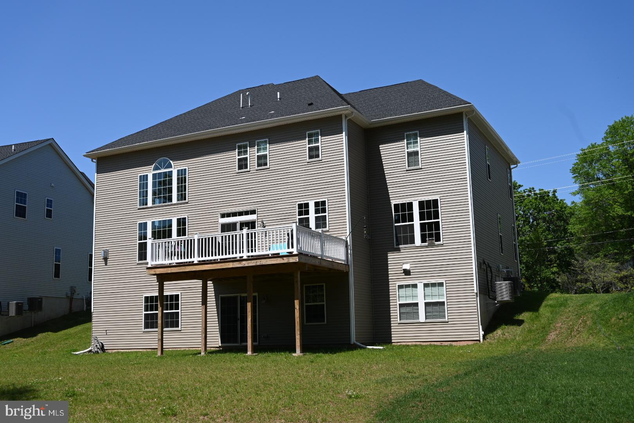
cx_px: 317
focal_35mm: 38
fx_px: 669
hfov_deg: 50.7
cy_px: 212
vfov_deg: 35.1
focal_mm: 38
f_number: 6.3
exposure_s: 1/500
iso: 100
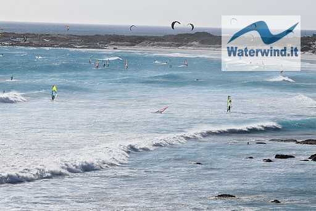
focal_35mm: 202
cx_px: 158
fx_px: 1778
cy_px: 106
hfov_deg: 10.2
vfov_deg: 6.8
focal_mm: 135
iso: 200
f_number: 13
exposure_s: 1/640
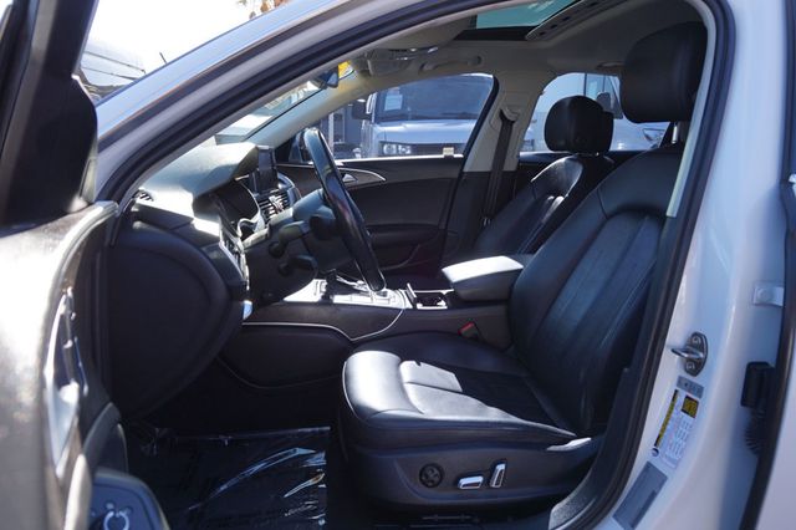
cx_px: 398
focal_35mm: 24
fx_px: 530
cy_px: 265
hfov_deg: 73.8
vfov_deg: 53.1
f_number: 5.6
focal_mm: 16
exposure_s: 1/80
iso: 100
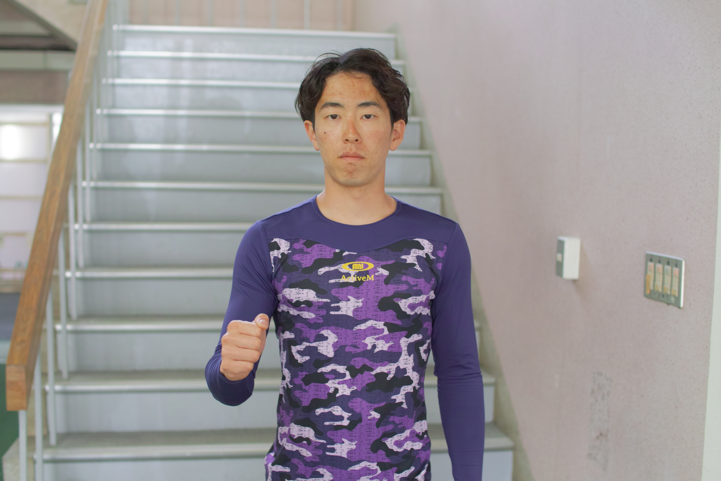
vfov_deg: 29.9
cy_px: 240
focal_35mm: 45
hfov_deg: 43.6
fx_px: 901
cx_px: 360
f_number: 2.2
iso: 125
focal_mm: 30
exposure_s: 1/50
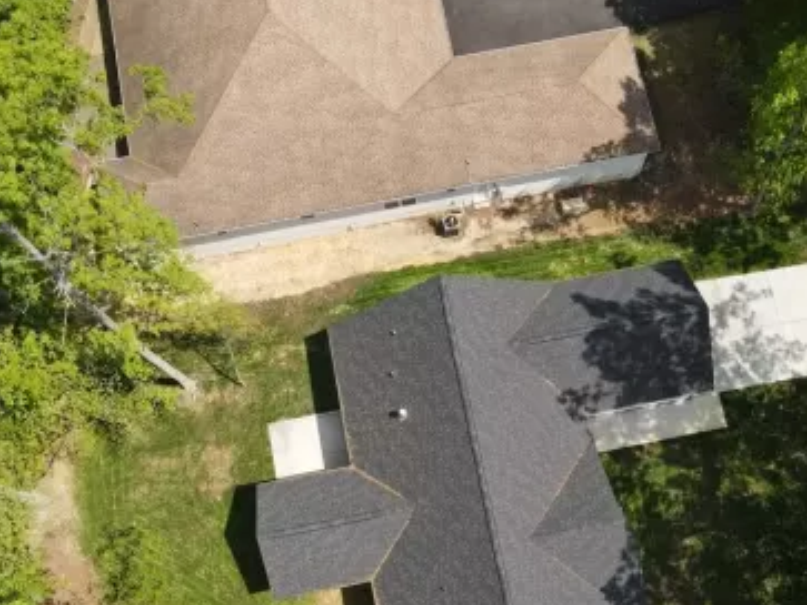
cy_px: 418
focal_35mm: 37
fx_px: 862
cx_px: 480
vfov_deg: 38.1
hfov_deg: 49.9
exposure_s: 1/400
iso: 100
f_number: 2.8
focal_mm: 4.5
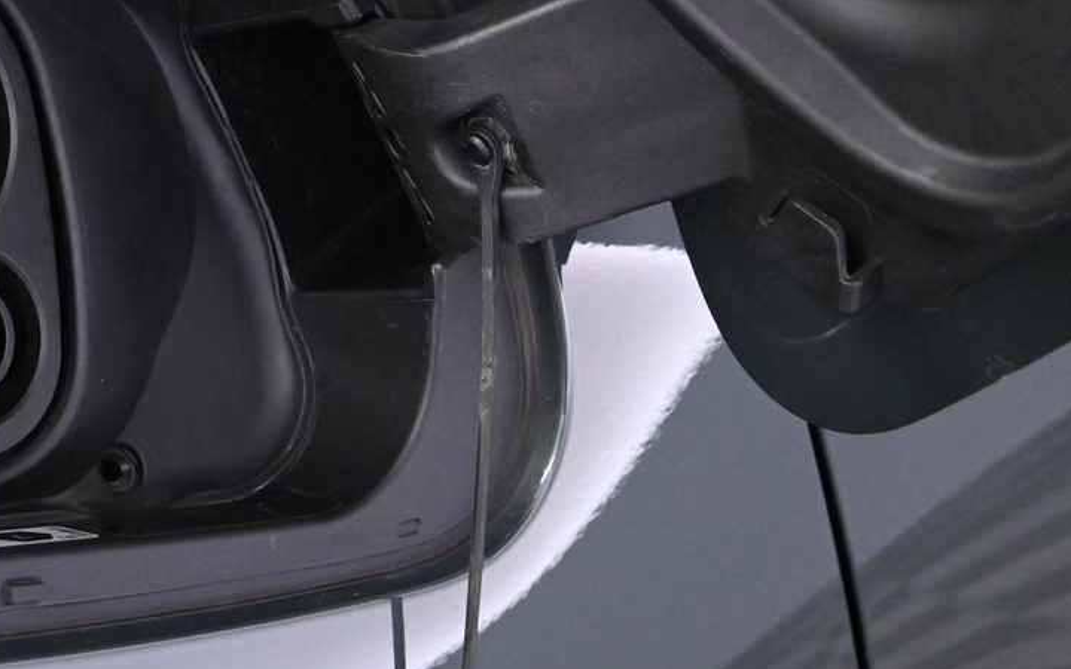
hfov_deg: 25.0
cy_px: 159
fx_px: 2310
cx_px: 21
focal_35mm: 79
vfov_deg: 16.4
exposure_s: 1/60
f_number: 4.2
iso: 3200
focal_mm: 23
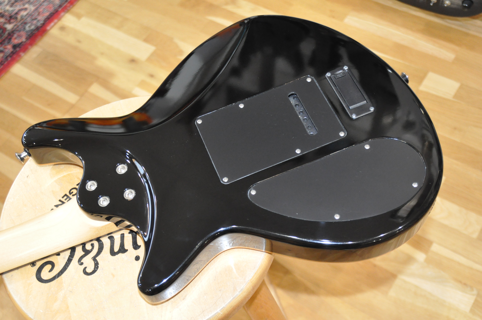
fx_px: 642
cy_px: 160
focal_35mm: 48
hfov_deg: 41.2
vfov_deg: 28.0
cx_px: 241
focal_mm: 32
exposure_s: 1/60
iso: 2000
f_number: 5
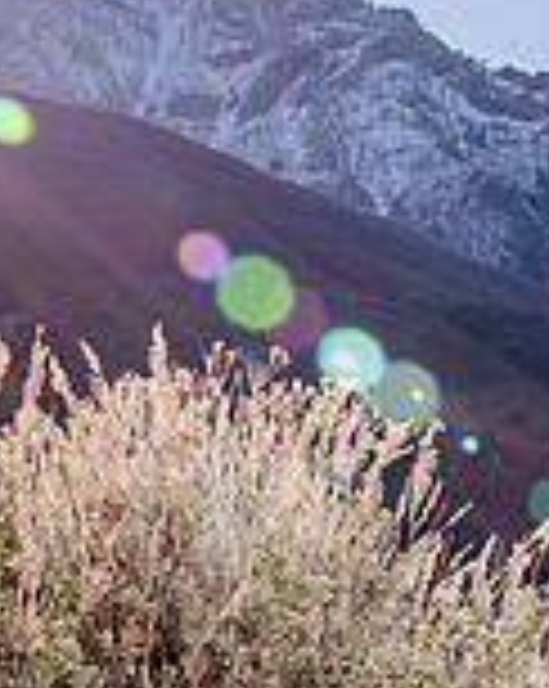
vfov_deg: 16.1
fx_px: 2381
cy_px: 677
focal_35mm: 117
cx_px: 769
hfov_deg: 12.6
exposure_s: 1/160
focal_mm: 31
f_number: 14
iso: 250
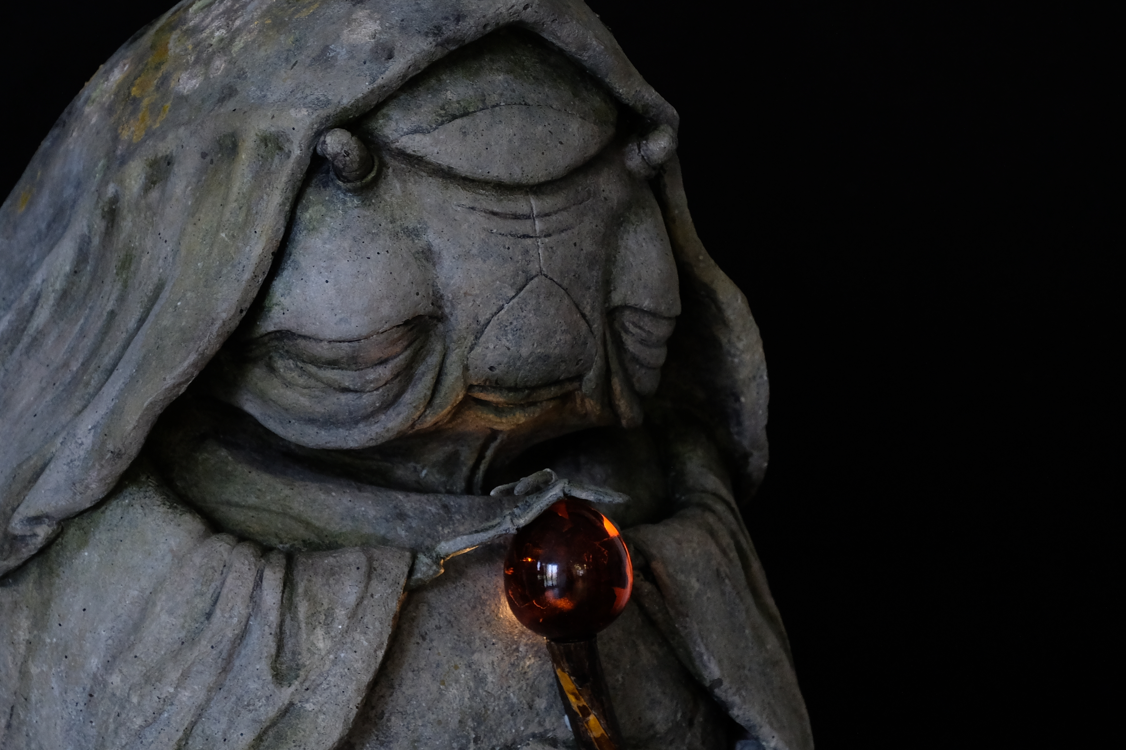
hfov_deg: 12.9
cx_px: 617
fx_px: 4973
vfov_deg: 8.6
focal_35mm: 159
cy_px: 455
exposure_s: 1/60
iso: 1250
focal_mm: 64.3
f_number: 5
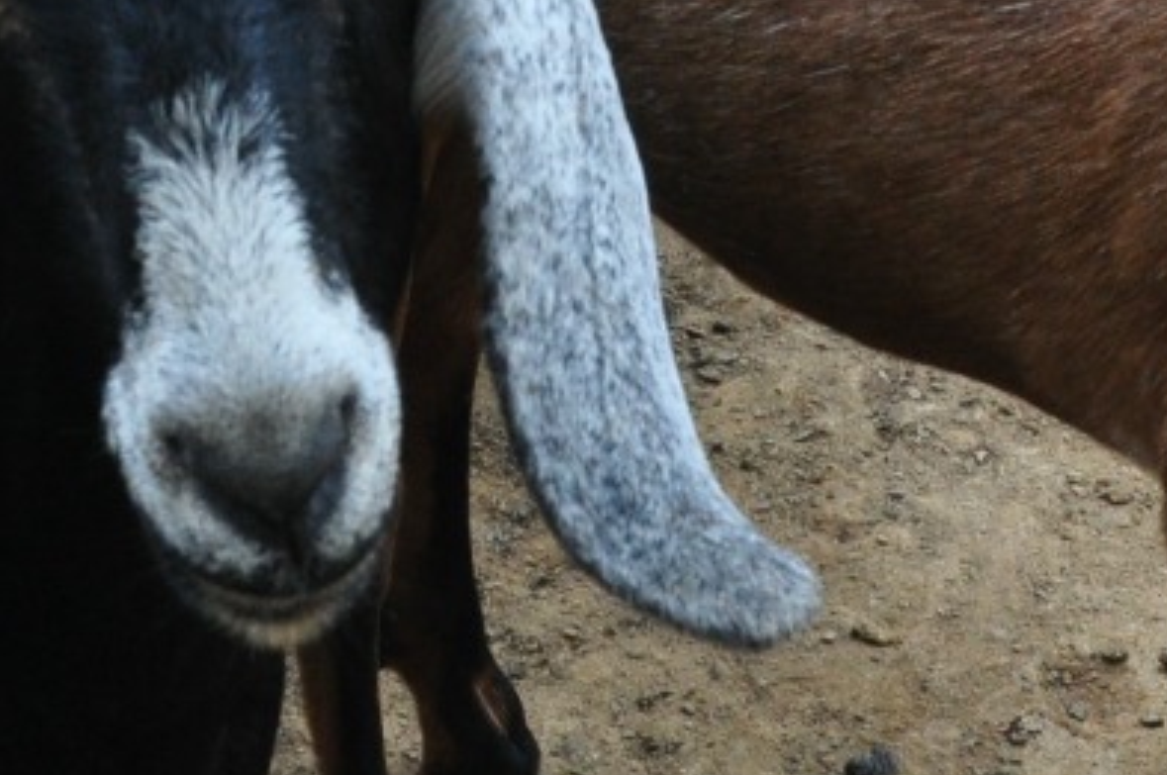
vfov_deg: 9.0
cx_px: -86
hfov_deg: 13.5
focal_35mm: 149
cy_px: -282
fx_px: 4824
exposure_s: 1/200
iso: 1000
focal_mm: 24
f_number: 10
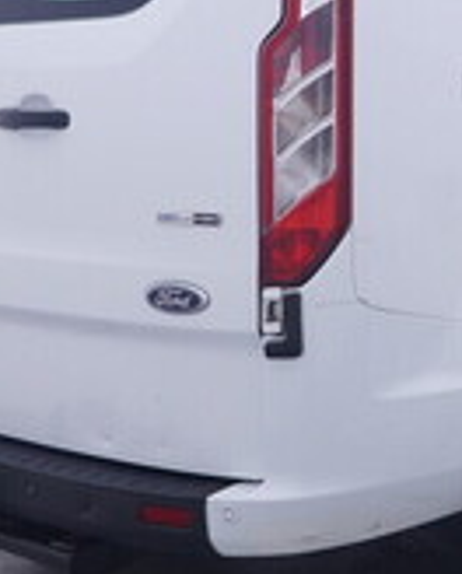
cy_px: 163
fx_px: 1202
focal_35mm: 71
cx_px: 674
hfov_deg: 19.3
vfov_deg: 26.6
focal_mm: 15
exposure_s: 1/80
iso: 200
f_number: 5
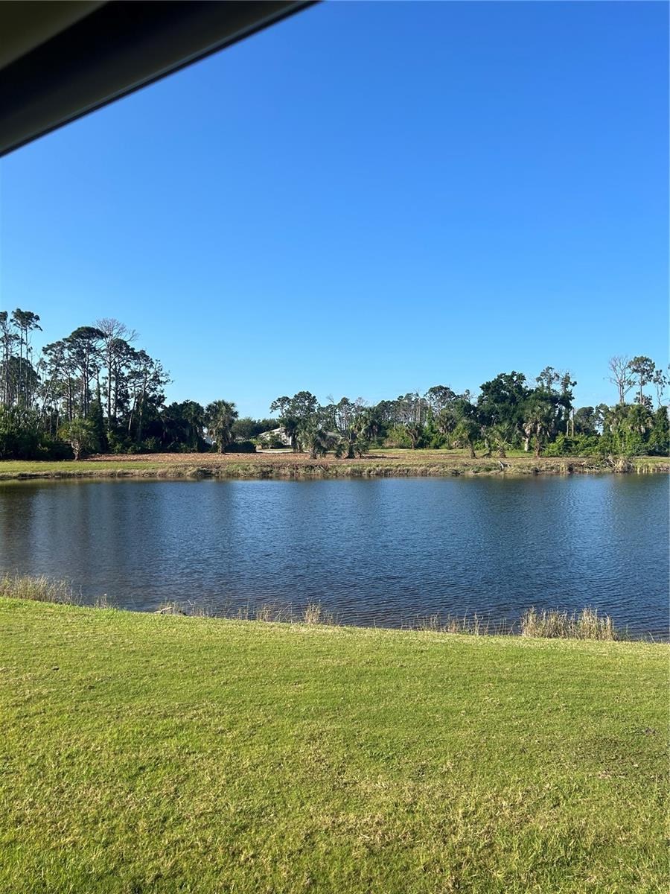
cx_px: 335
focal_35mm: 26
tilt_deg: -2.4
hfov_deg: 53.1
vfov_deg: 67.3
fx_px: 671
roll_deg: +1.1
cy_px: 447
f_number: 1.5
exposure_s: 1/2994
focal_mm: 5.7
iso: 50
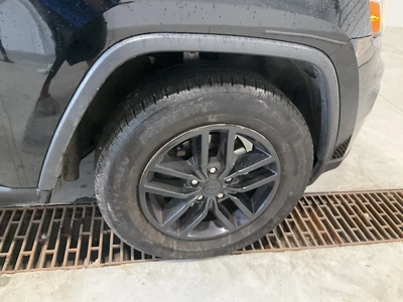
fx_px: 338
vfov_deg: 48.2
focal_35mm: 29
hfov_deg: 61.7
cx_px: 202
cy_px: 151
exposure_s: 1/60
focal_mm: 3
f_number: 1.8
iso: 200
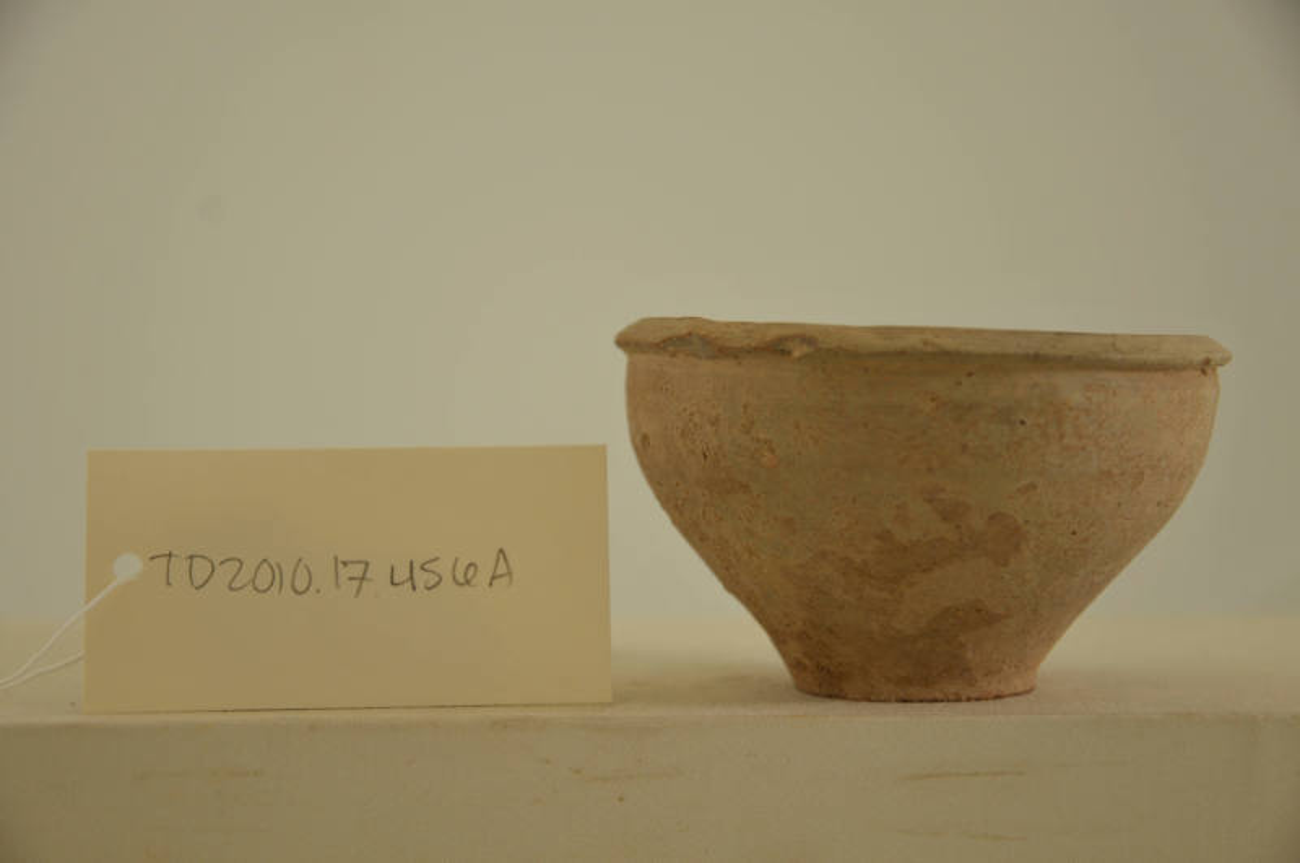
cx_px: 650
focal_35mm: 82
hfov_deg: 24.7
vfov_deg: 16.5
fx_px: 2975
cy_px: 432
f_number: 5.3
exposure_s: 1/50
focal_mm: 55
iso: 200
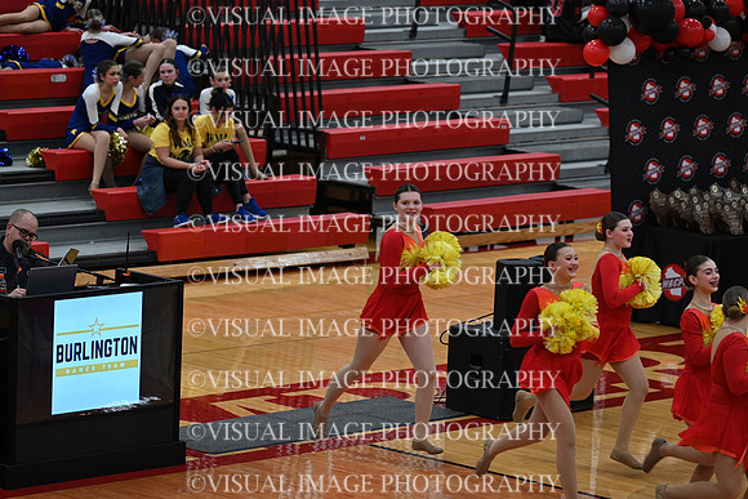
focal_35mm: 170
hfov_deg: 12.1
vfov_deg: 8.1
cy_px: 250
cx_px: 374
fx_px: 3533
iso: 4000
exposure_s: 1/400
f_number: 4
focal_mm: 170
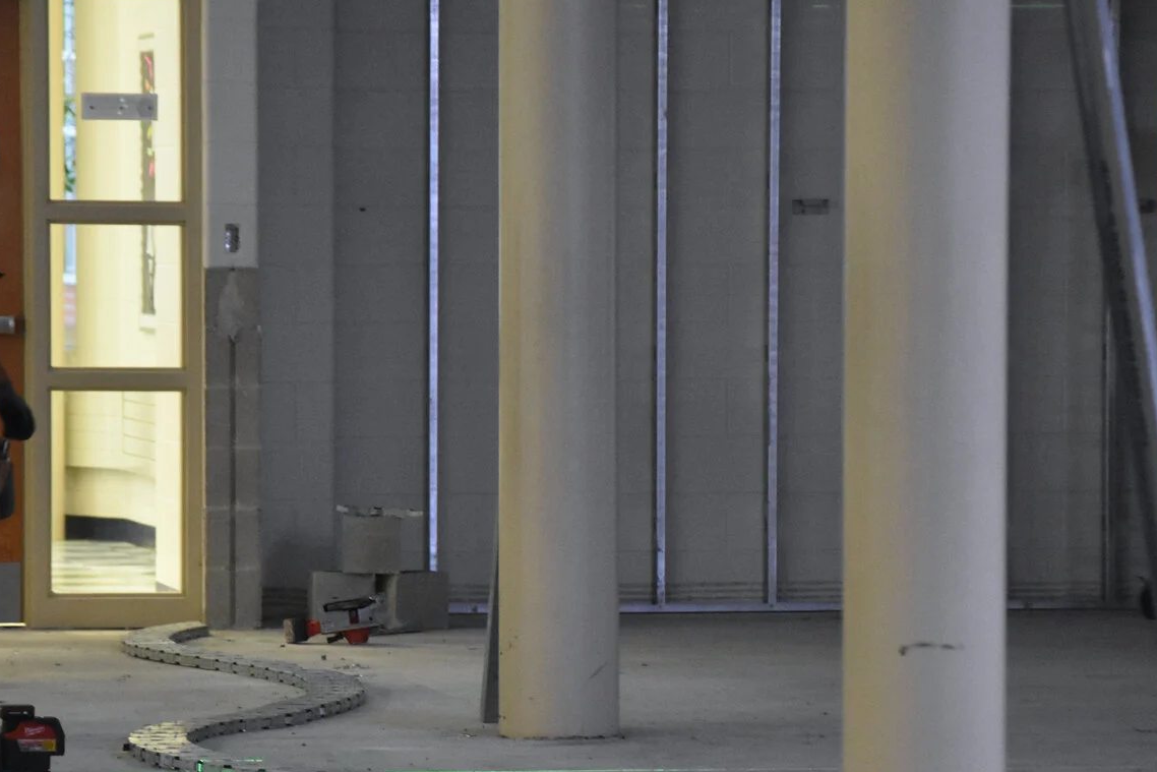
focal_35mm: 215
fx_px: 6910
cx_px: 499
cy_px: 485
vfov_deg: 6.4
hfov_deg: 9.6
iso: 5000
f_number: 4.5
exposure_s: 1/60
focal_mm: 102
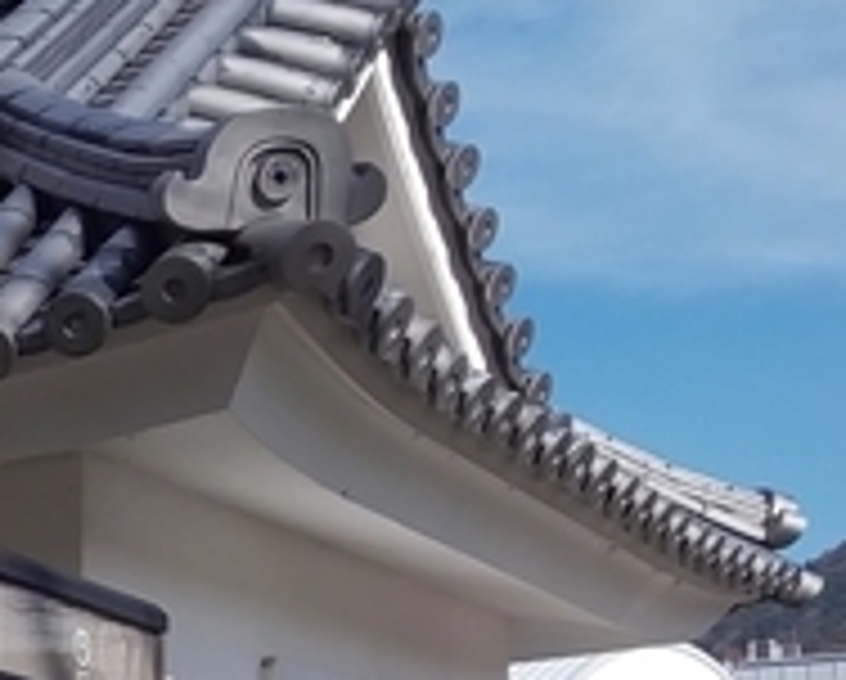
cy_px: 842
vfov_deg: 17.6
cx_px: -814
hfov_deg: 17.2
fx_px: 2081
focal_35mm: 83
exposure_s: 1/1204
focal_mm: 3.45
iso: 28
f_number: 1.94
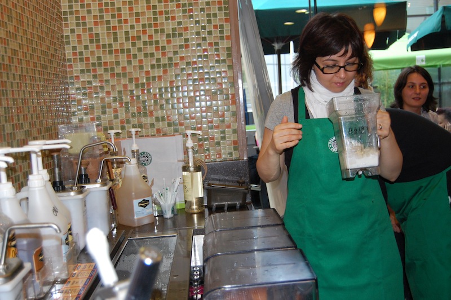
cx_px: 226
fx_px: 526
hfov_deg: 46.4
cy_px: 150
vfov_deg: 31.8
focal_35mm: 42
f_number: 4.2
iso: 800
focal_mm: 28
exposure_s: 1/50
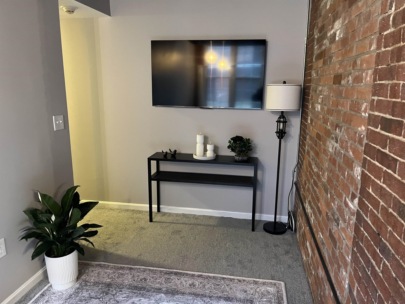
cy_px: 152
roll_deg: -1.3
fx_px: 304
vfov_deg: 53.1
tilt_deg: -12.7
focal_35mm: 26
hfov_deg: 67.3
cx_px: 202
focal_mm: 5.1
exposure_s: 1/30
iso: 500
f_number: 1.6
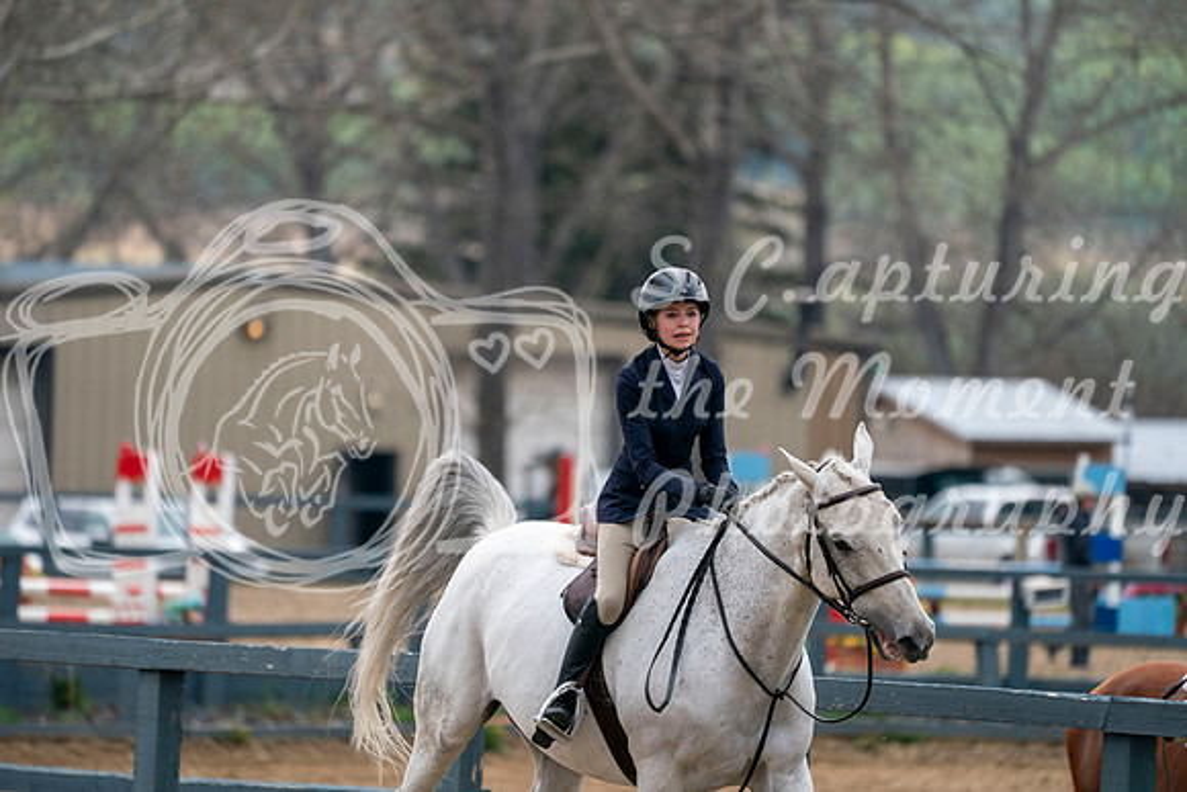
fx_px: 13191
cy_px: 396
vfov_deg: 3.4
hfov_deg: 5.2
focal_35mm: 400
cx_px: 594
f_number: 5.6
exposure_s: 1/500
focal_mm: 400
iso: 200
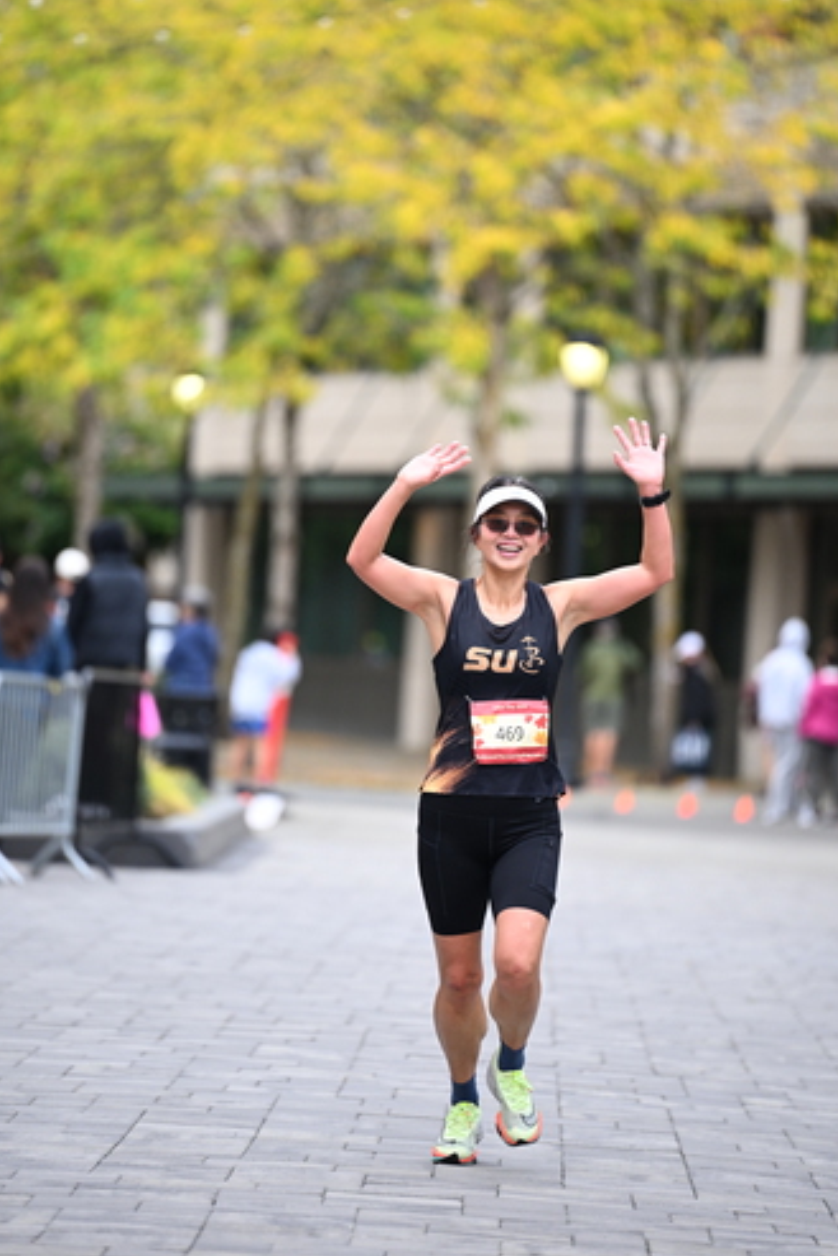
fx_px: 7780
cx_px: 434
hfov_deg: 6.2
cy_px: 589
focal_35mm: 223
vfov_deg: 9.2
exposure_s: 1/2000
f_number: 2.8
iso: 1000
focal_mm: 200
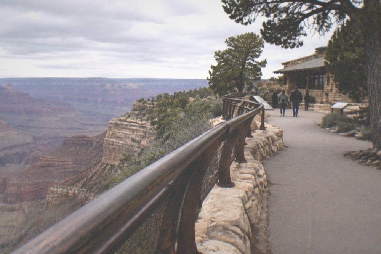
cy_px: 127
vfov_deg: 37.8
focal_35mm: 35
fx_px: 370
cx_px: 190
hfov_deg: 54.5
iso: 100
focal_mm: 35
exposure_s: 1/400
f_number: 6.3
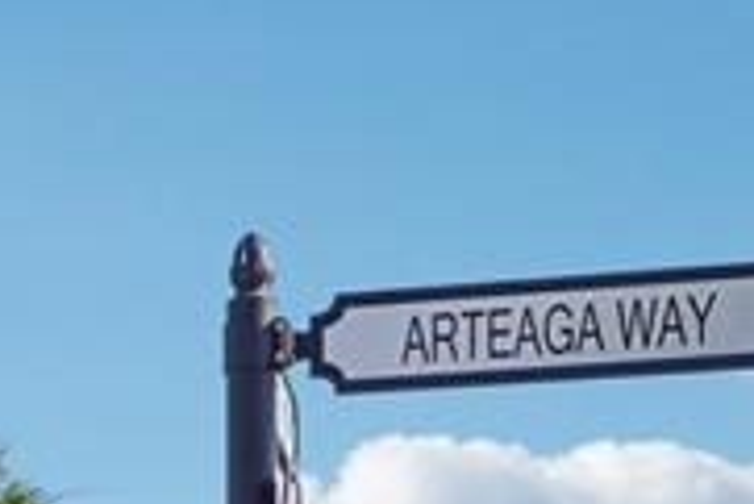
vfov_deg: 8.2
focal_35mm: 158
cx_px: -737
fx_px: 3312
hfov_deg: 11.7
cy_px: 1037
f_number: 20
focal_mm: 28
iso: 100
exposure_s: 1/30
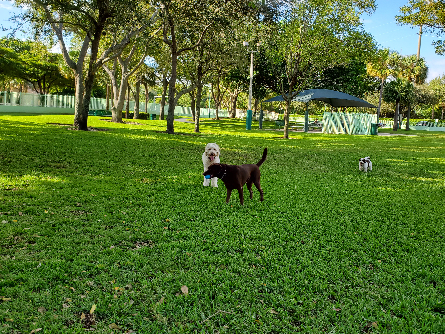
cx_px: 239
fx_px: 398
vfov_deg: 45.4
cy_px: 154
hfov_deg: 58.3
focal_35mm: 31
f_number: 2.4
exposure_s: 1/461
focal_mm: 4.3
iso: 50
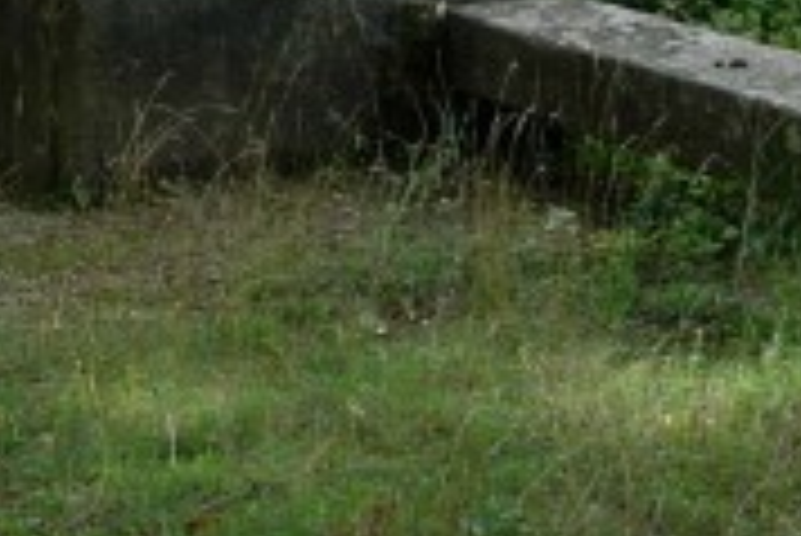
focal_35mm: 142
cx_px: 58
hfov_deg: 14.3
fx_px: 3162
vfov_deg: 9.5
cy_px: -203
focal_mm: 7.8
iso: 64
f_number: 2.8
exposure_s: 1/304
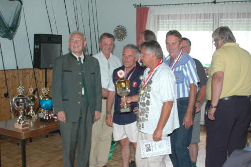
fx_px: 292
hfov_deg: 46.5
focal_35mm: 42
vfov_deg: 31.8
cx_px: 126
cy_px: 84
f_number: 4
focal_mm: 28
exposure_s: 1/60
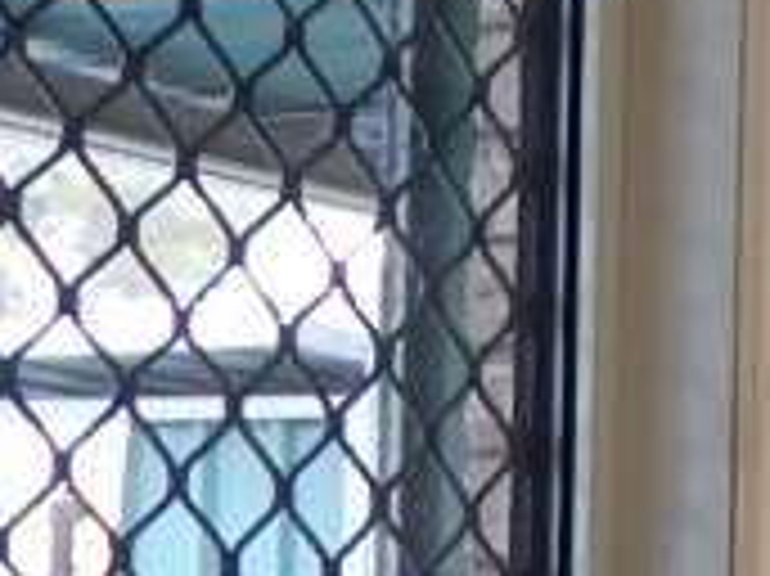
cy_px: 724
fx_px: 2934
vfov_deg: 11.0
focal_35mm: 132
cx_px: 2224
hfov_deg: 10.8
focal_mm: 4
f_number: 3
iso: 125
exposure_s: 1/30
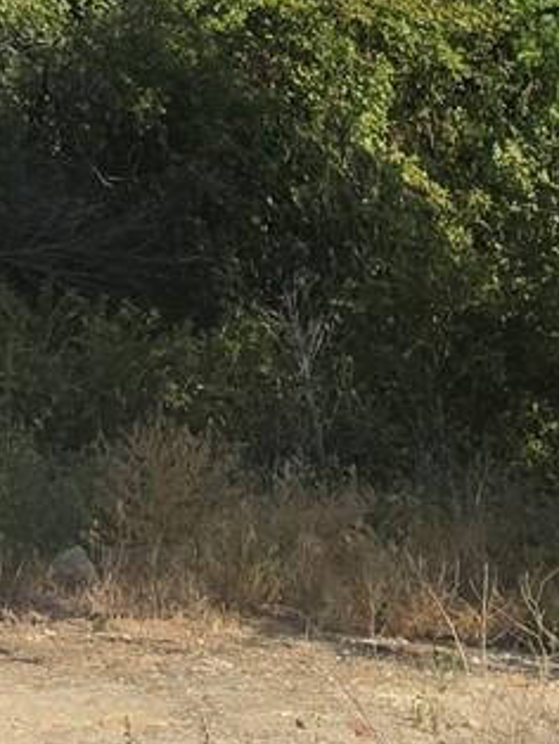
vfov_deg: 12.7
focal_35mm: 150
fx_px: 3225
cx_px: -460
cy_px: -216
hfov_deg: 9.4
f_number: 1.4
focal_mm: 6.5
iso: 64
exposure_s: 1/5775
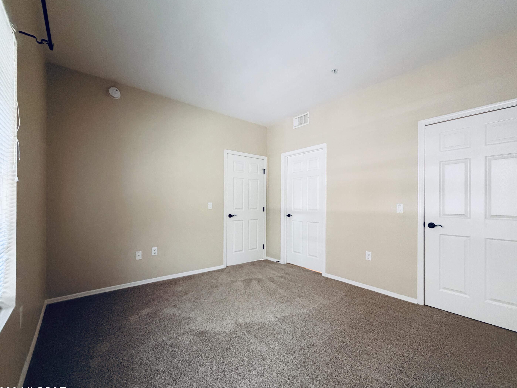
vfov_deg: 81.7
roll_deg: -0.1
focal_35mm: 15
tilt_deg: +0.4
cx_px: 259
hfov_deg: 98.2
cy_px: 203
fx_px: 224
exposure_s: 1/60
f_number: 2.2
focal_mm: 2.22
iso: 640
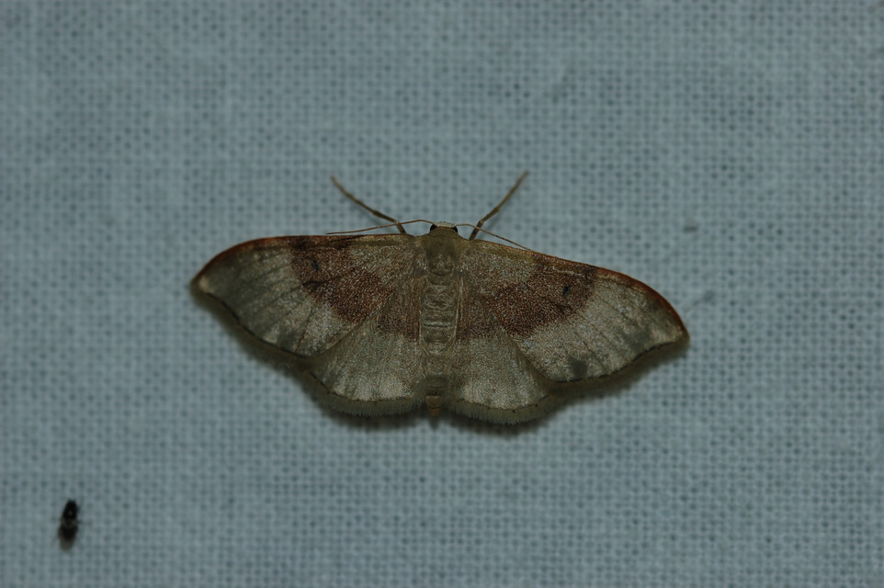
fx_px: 3865
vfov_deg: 8.7
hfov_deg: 13.0
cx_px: 442
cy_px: 294
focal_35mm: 158
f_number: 8
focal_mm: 105
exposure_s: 1/250
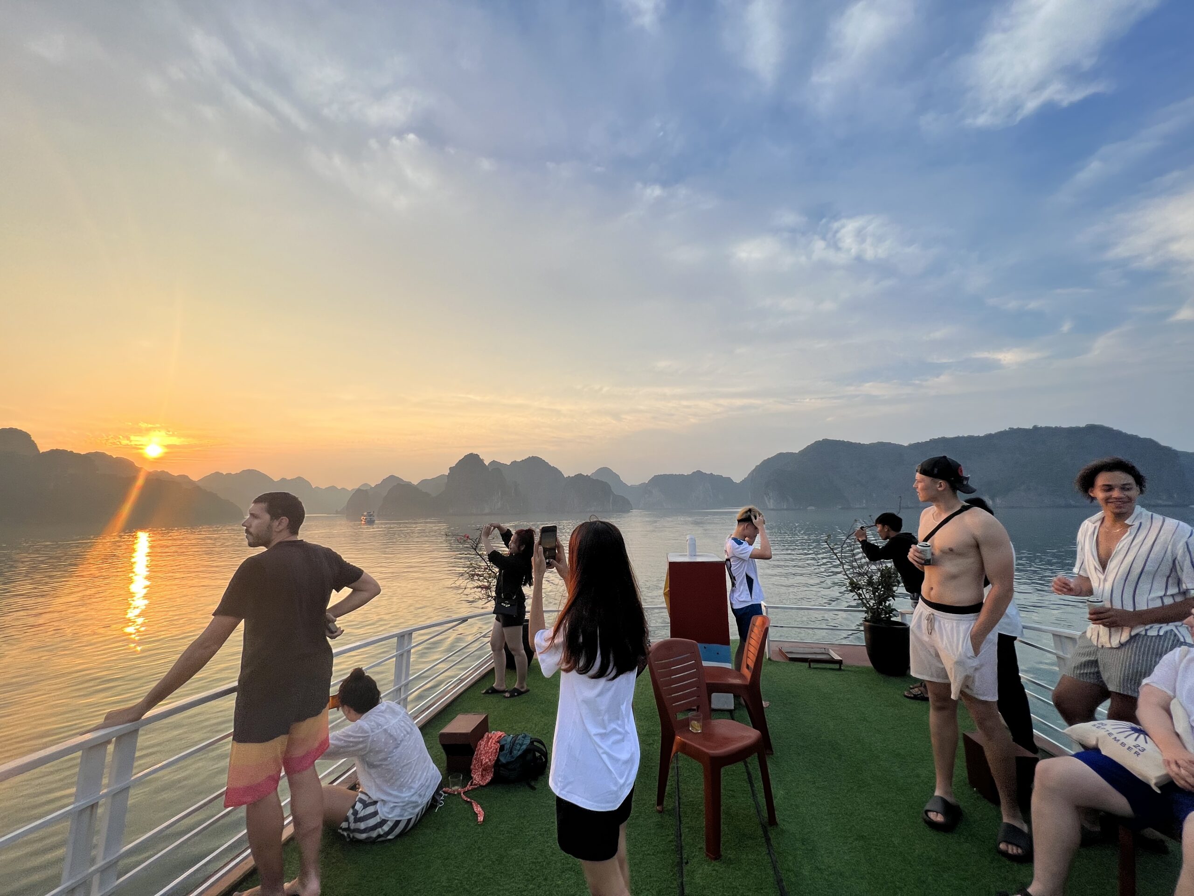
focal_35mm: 13
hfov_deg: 106.2
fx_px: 448
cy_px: 448
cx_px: 597
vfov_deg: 89.9
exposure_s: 1/567
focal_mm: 1.57
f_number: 1.8
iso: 32
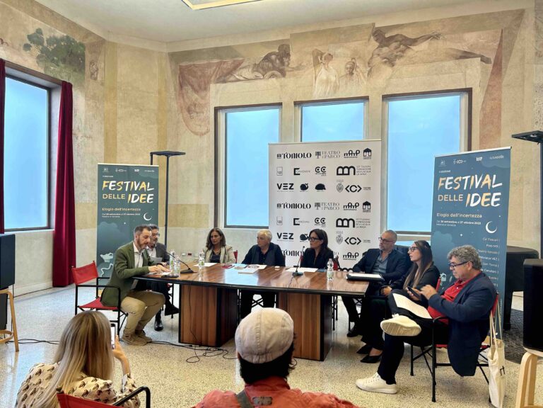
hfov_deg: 67.3
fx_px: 408
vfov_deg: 53.1
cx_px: 272
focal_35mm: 26
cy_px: 204
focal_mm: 5.7
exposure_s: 1/50
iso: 80
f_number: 1.5
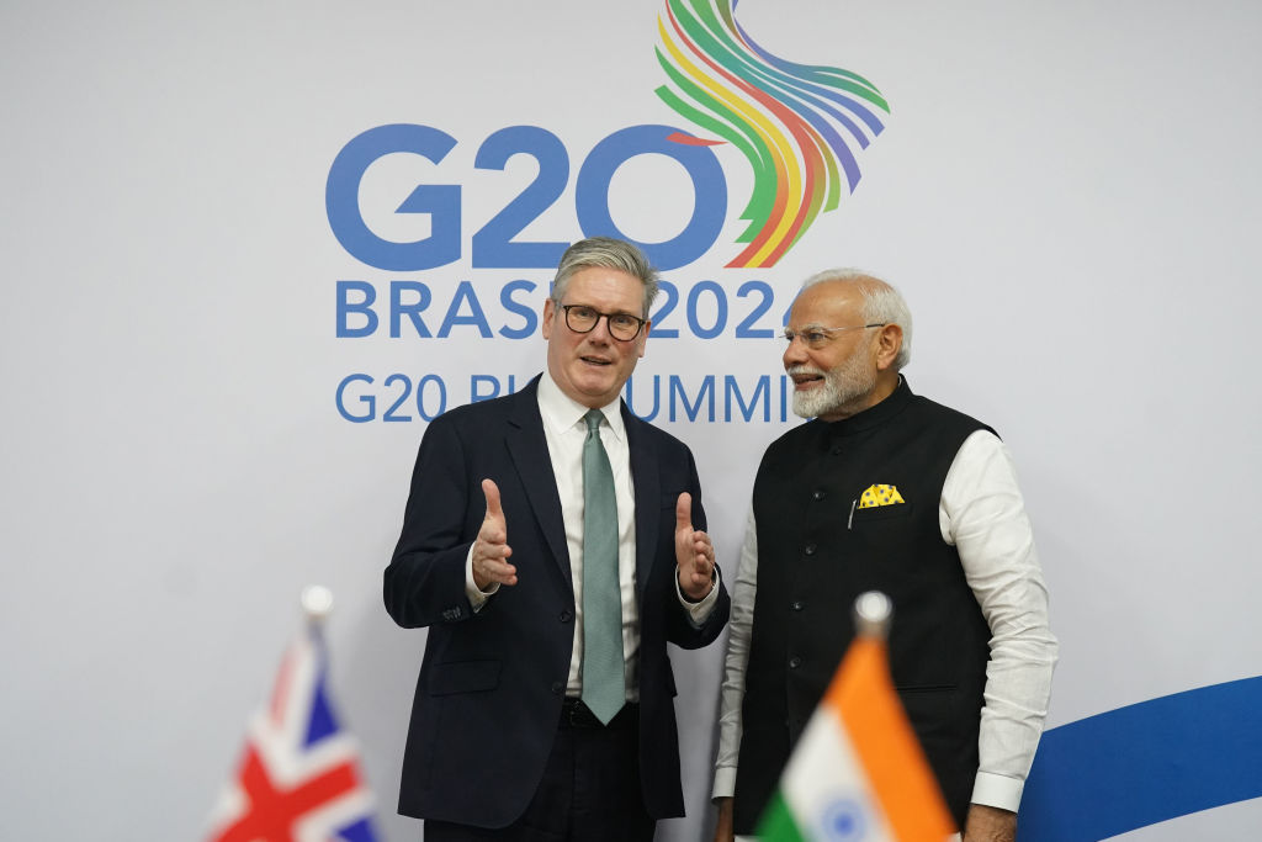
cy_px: 421
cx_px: 631
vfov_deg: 14.0
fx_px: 3436
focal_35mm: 98
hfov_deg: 20.8
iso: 6400
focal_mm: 98
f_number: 3.5
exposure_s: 1/250
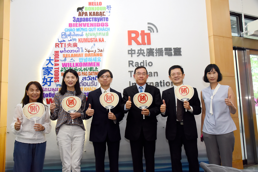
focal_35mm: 31
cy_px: 86
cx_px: 129
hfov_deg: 60.3
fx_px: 222
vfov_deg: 42.4
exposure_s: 1/100
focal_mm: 31
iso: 2500
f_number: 8
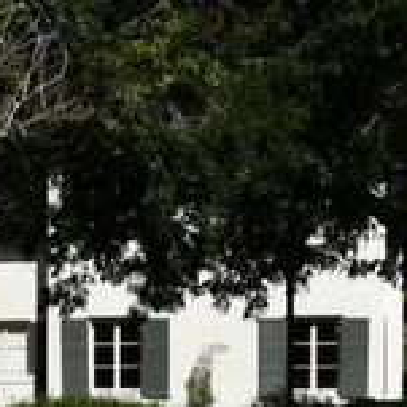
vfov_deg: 8.3
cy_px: 491
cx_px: -337
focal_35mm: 209
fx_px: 2780
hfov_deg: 8.1
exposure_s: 1/400
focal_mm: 29
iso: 100
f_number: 10
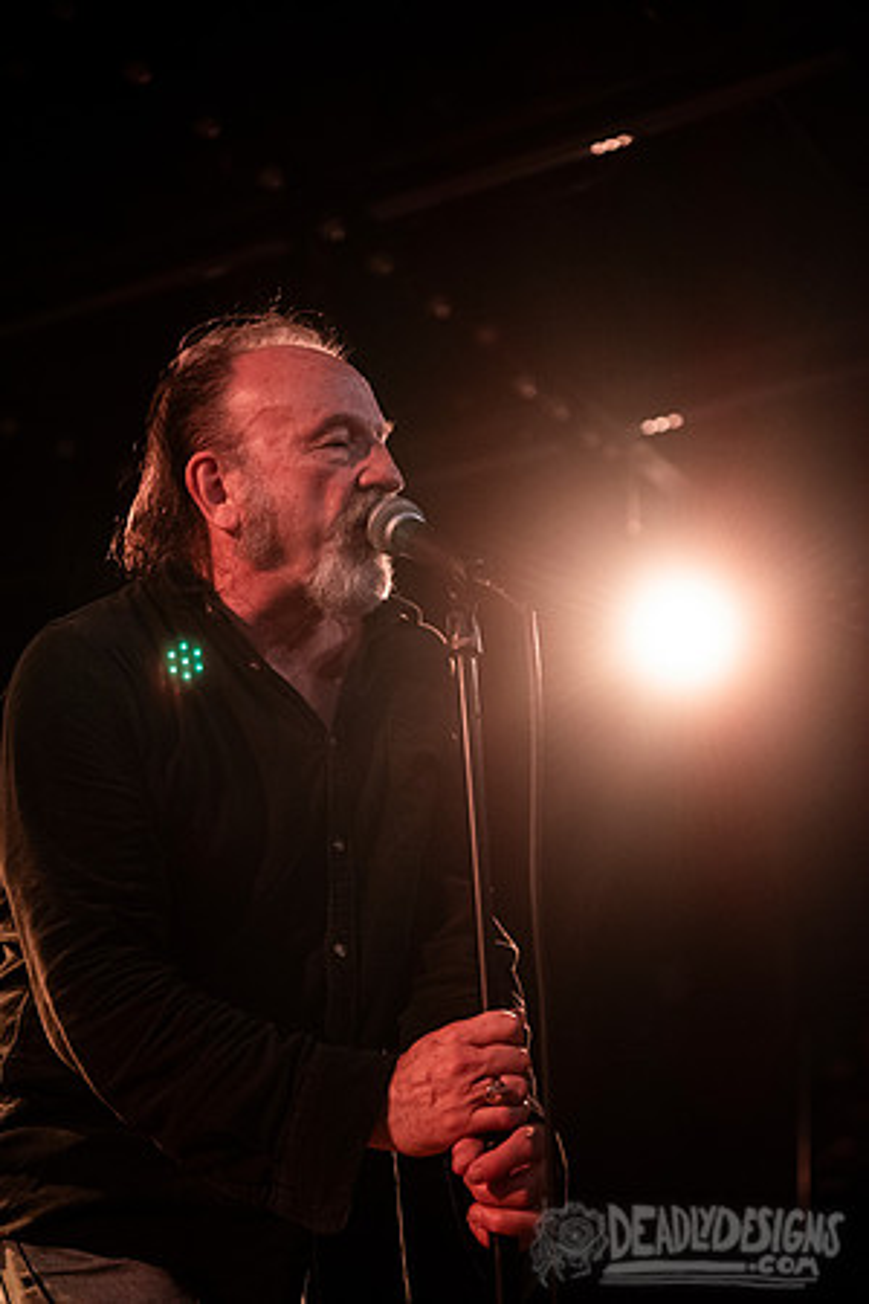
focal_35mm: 56
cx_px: 434
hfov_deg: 24.2
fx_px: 2028
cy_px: 652
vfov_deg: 35.6
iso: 2500
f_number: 3.2
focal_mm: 56
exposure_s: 1/125
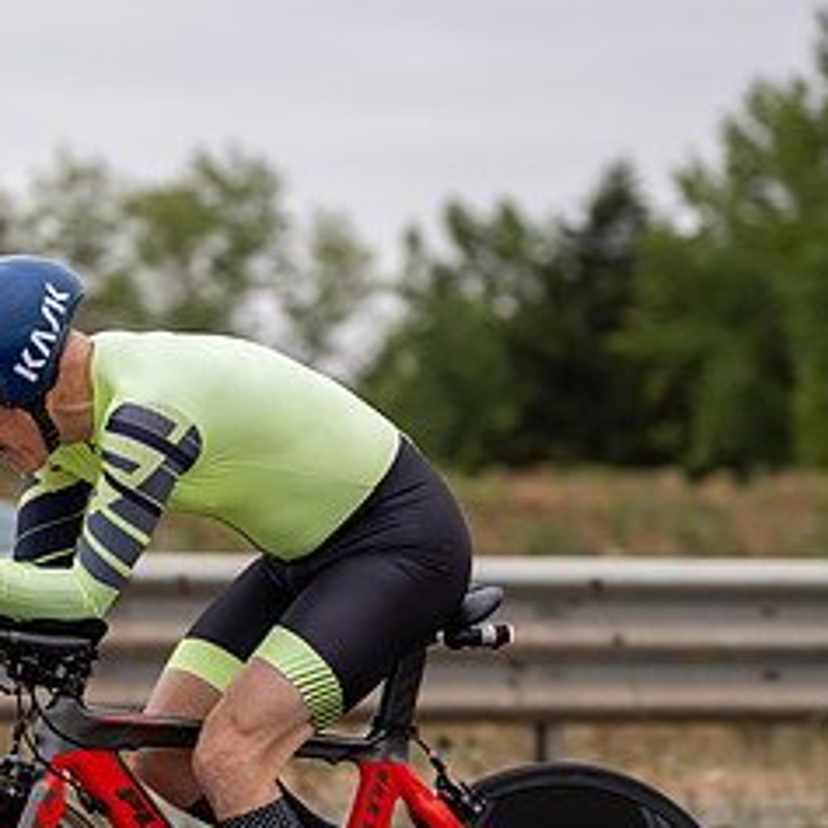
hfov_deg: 8.4
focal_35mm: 208
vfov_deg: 8.4
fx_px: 5629
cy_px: 589
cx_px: -38
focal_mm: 97
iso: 100
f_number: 3.2
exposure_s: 1/800
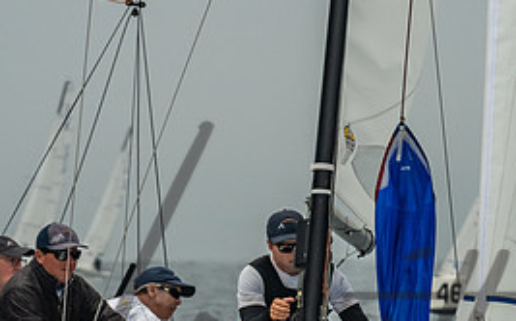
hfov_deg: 4.0
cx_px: 186
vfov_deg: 2.5
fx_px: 7316
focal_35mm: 521
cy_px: 326
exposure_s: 1/3200
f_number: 9
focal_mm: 200
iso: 800
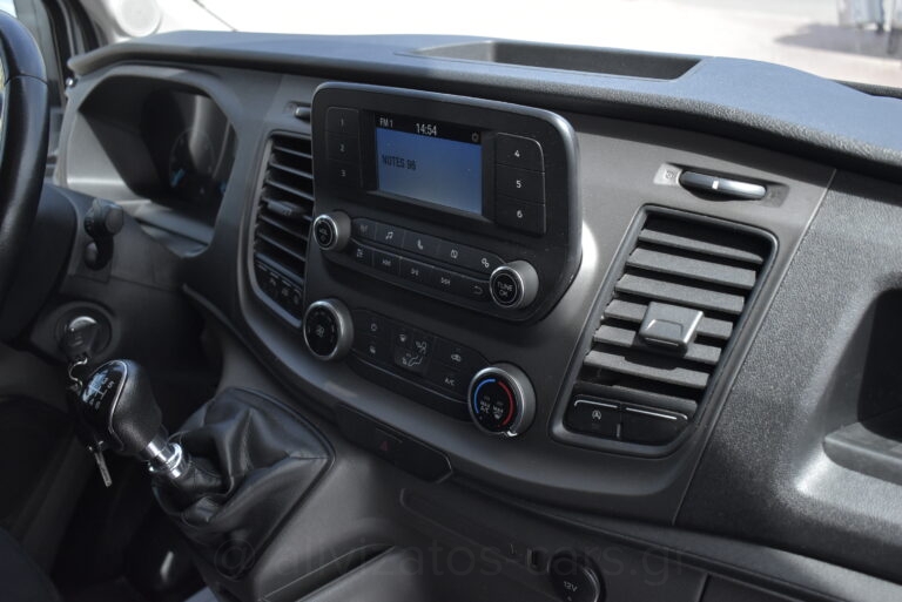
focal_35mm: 33
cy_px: 301
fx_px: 827
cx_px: 451
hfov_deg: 57.2
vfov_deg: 40.0
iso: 1600
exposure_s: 1/2000
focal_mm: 22
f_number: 3.8
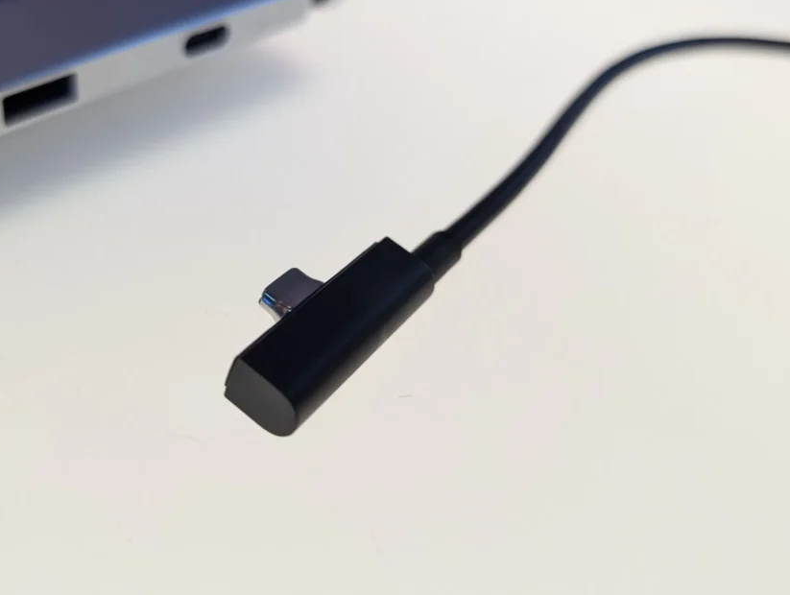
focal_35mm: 35
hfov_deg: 52.2
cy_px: 249
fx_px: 800
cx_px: 315
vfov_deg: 40.7
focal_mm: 6.9
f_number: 1.68
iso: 136
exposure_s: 1/24
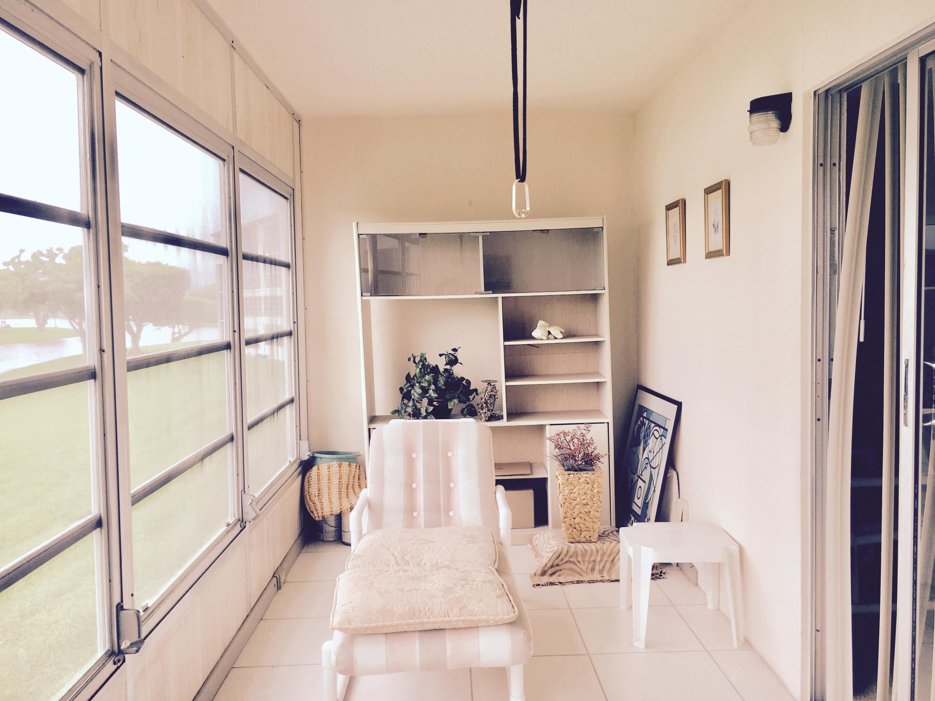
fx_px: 783
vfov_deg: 48.2
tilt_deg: -2.9
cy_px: 350
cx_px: 468
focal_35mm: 29
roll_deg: +1.0
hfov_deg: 61.7
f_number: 2.2
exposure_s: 1/60
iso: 25
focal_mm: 4.15
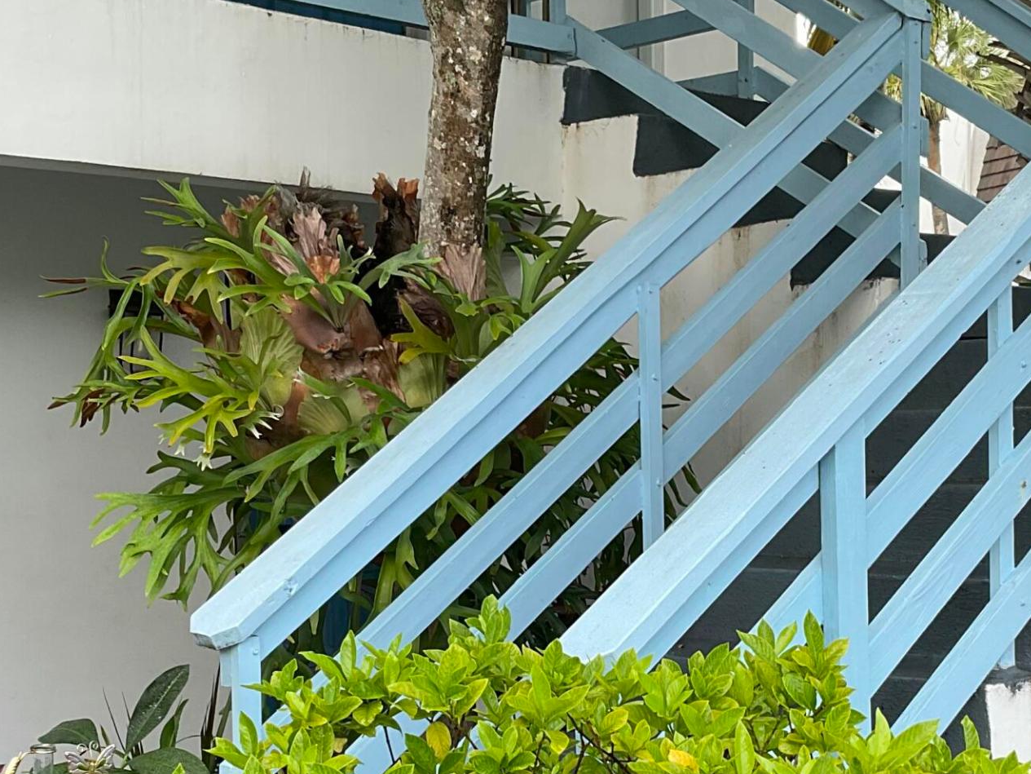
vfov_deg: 22.0
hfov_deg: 29.3
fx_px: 1966
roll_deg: +0.1
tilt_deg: -4.2
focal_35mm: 66
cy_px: 594
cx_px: 650
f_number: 1.8
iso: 20
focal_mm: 3
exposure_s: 1/120
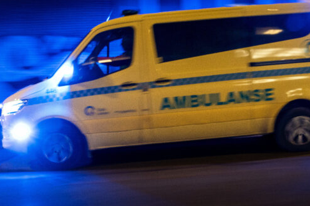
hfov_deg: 34.4
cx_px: 186
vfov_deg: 23.4
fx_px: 499
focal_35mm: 58
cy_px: 100
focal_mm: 40
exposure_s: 1/50
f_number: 4
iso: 2500
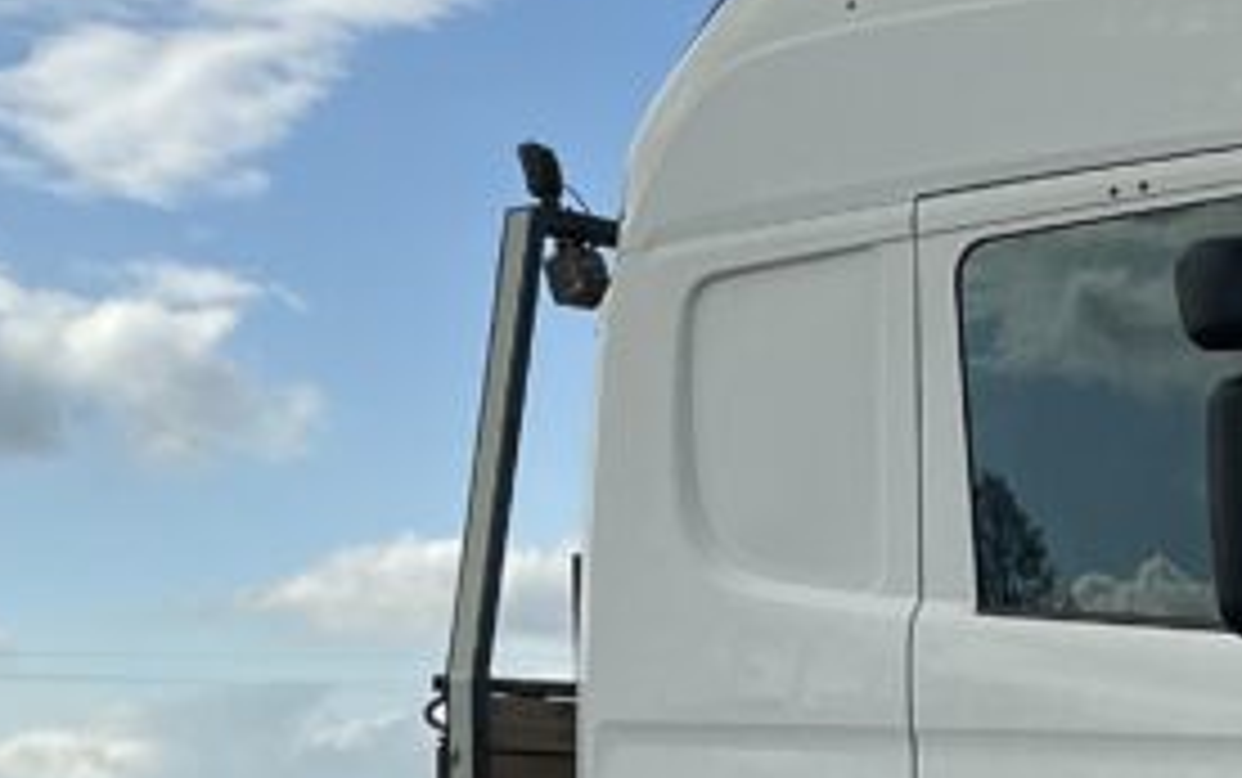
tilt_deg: +5.1
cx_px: 594
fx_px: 3726
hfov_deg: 18.9
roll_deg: +1.3
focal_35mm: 110
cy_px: 648
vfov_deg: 11.9
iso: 25
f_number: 1.8
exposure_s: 1/2801
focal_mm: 3
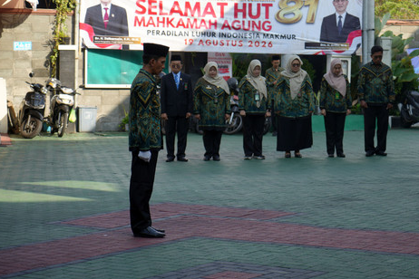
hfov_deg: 21.0
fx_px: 1129
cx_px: 278
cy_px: 107
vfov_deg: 14.1
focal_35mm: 97
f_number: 4.5
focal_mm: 70
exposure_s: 1/400
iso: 100
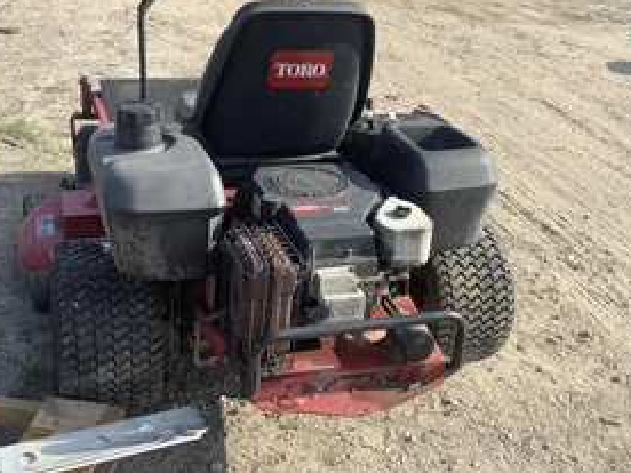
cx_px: 279
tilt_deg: -25.0
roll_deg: -1.5
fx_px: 820
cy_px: 185
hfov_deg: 42.0
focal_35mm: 45
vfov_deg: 32.1
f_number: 2.4
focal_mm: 3.3
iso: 25
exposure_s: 1/691
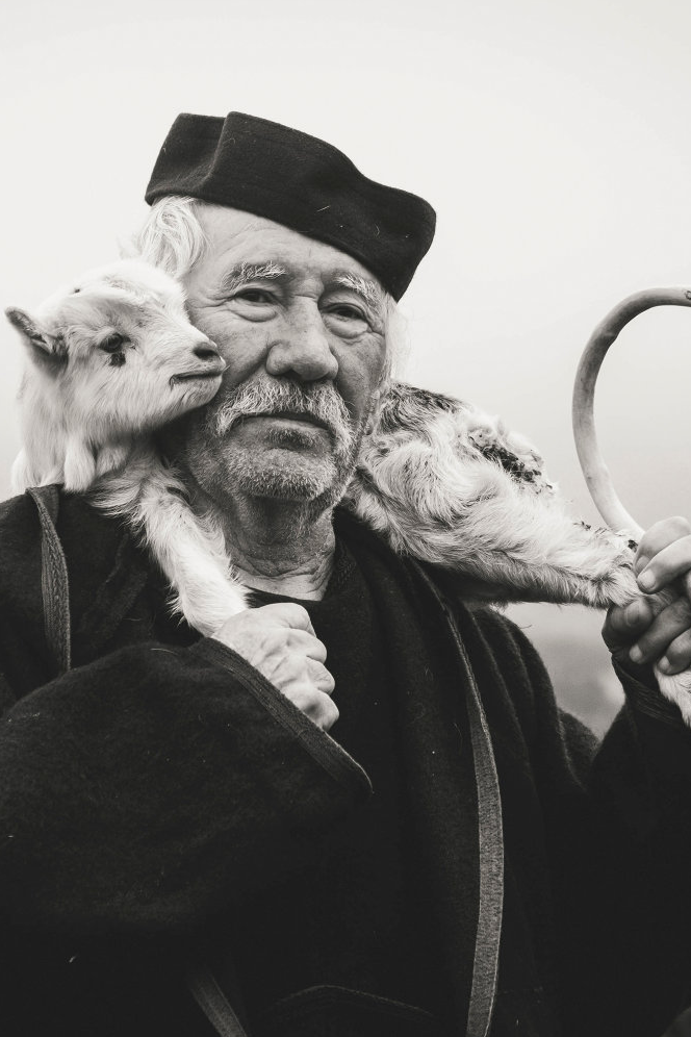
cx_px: 262
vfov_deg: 16.4
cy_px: 518
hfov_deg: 11.0
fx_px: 3599
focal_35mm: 125
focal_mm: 55
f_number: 4
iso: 400
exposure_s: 1/250
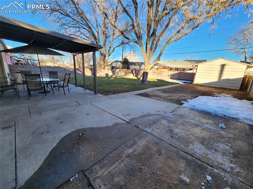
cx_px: 126
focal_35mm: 13
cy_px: 94
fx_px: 95
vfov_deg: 89.8
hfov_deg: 106.2
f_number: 2.2
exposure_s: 1/398
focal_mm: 2.2
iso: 50
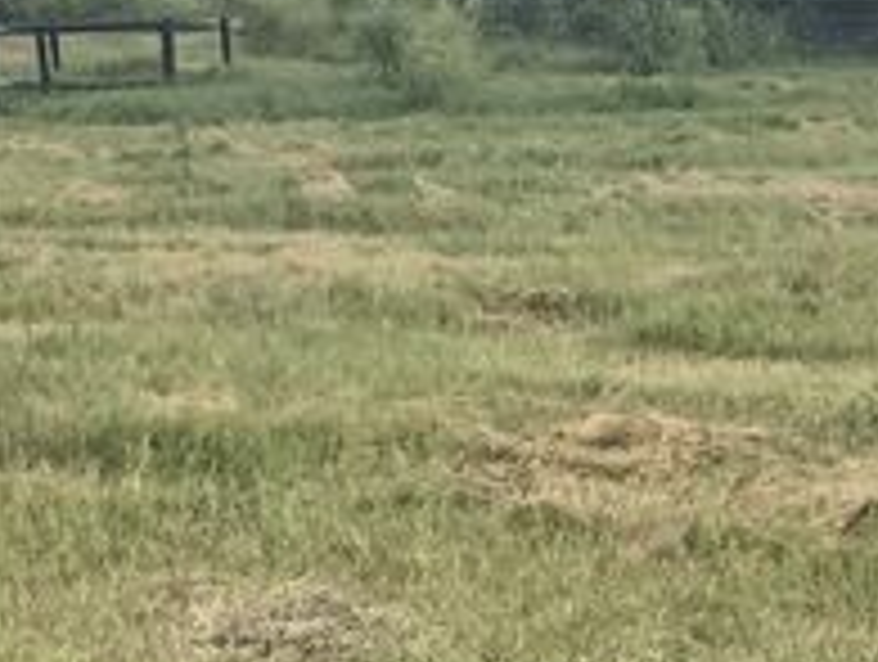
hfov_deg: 18.8
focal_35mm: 95
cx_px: 1202
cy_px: 432
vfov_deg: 15.6
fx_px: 2414
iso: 16
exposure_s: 1/1490
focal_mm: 3
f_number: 1.8
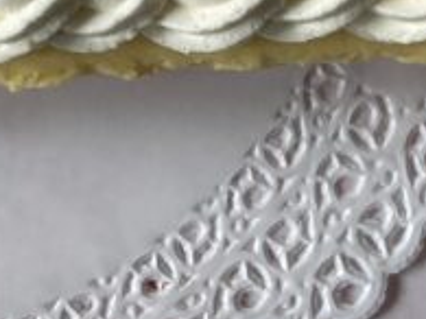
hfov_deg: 22.0
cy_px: -194
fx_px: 1095
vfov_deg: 15.1
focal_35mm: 89
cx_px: 174
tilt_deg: -85.1
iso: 125
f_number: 1.8
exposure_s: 1/107
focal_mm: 4.25
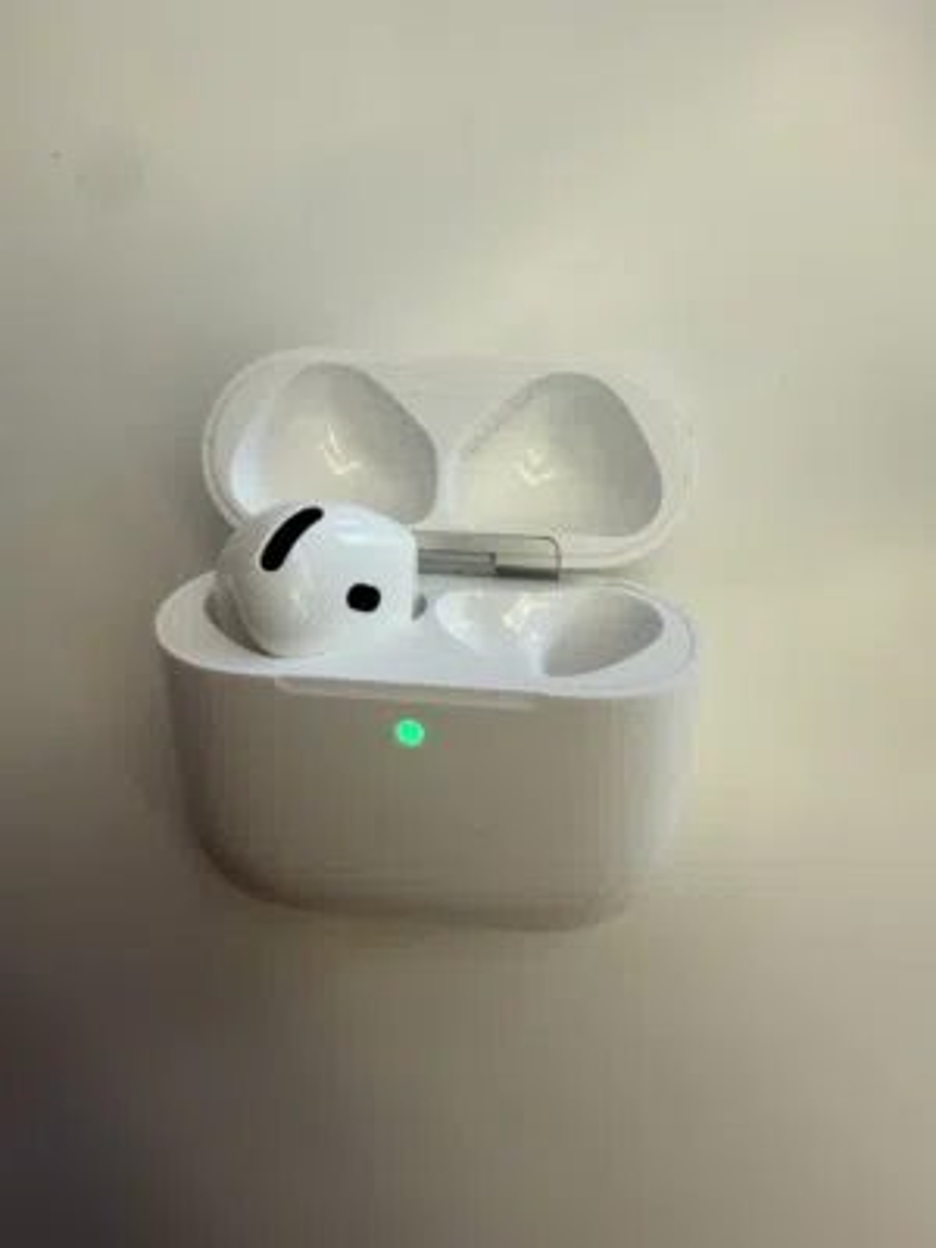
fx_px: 865
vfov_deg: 71.6
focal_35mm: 24
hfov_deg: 56.8
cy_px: 624
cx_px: 468
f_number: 2.2
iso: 64
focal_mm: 2.22
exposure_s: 1/33
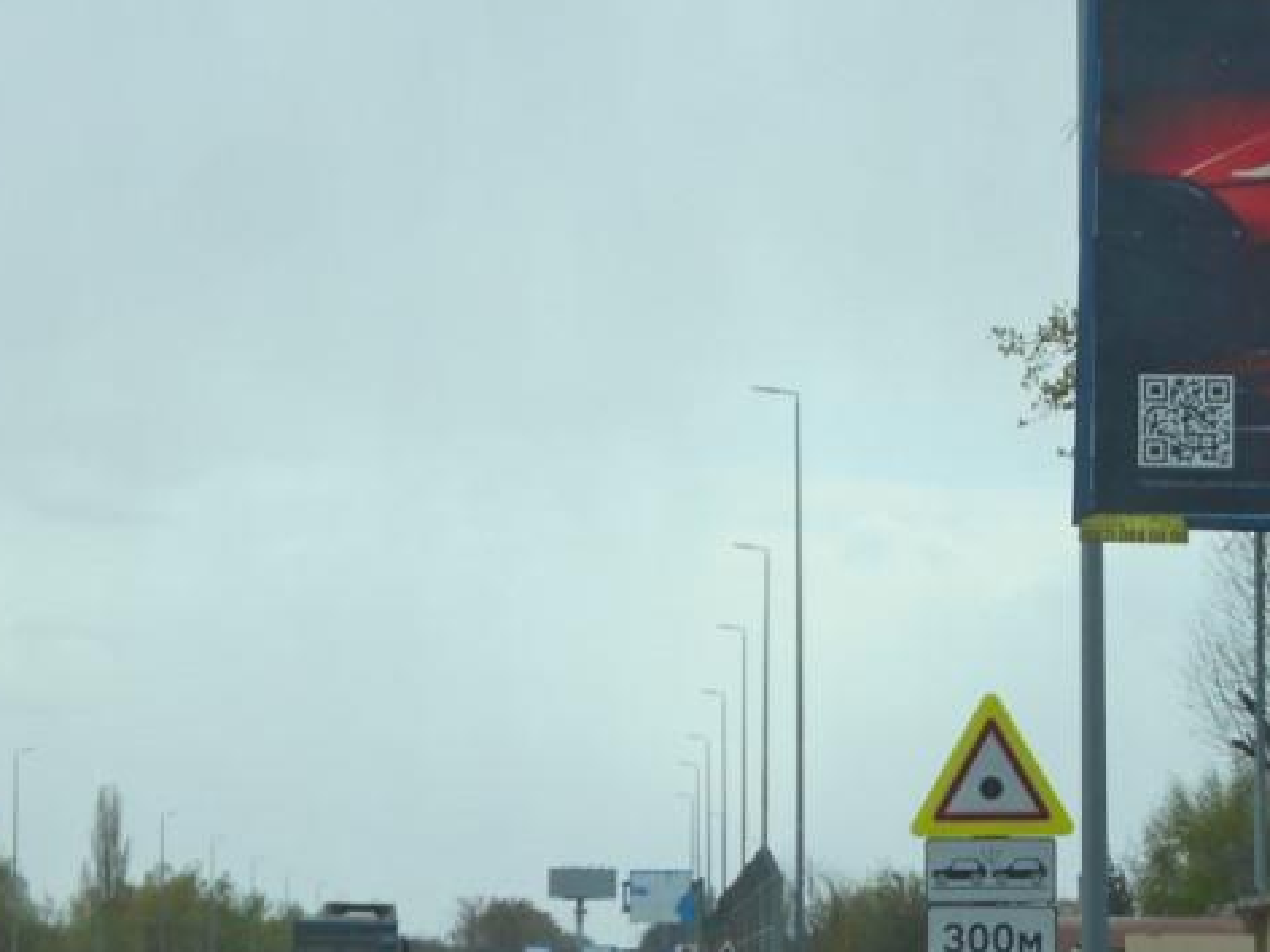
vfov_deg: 9.0
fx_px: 6054
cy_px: 662
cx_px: 1082
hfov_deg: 11.9
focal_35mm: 165
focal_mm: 13.5
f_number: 5.8
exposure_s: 1/250
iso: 80
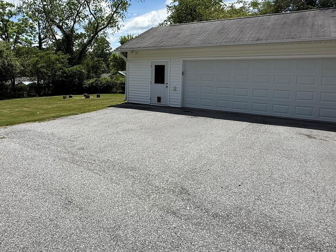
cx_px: 113
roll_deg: +0.2
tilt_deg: -2.4
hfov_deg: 63.7
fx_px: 262
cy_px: 87
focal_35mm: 27
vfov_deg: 50.5
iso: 50
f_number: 2.2
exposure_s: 1/2506
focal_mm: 2.22
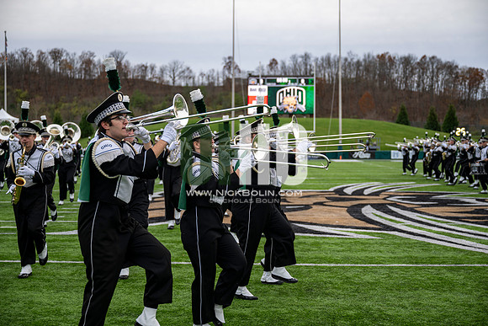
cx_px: 244
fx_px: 651
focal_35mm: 48
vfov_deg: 28.1
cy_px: 163
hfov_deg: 41.1
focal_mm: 48
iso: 125
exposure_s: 1/500
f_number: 2.8
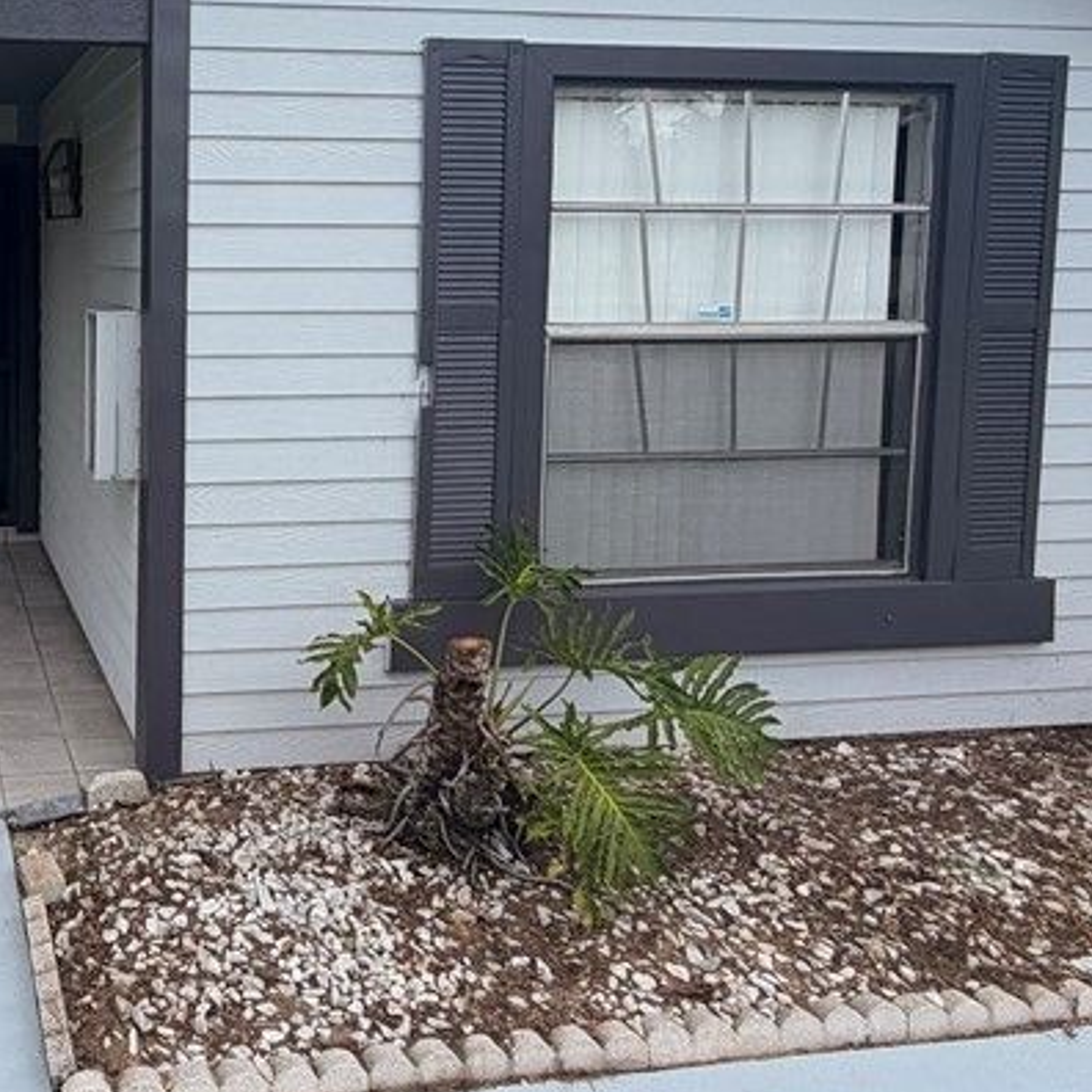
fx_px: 1142
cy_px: 342
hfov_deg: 45.1
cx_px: 58
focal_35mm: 32
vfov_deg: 50.0
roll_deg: +0.9
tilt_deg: -4.1
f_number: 2.2
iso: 32
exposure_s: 1/770
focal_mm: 2.22
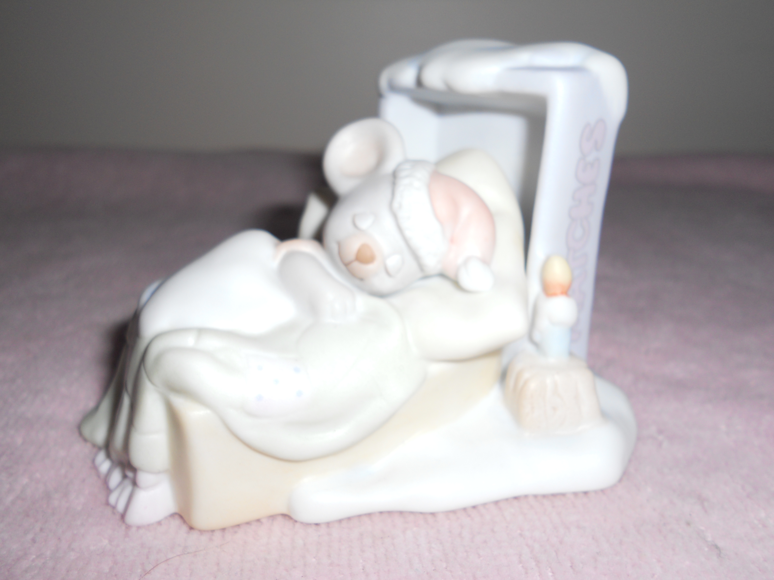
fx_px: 716
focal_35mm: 32
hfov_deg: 56.8
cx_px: 387
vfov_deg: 44.2
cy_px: 290
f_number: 8.8
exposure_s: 1/25
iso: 80
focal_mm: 5.8
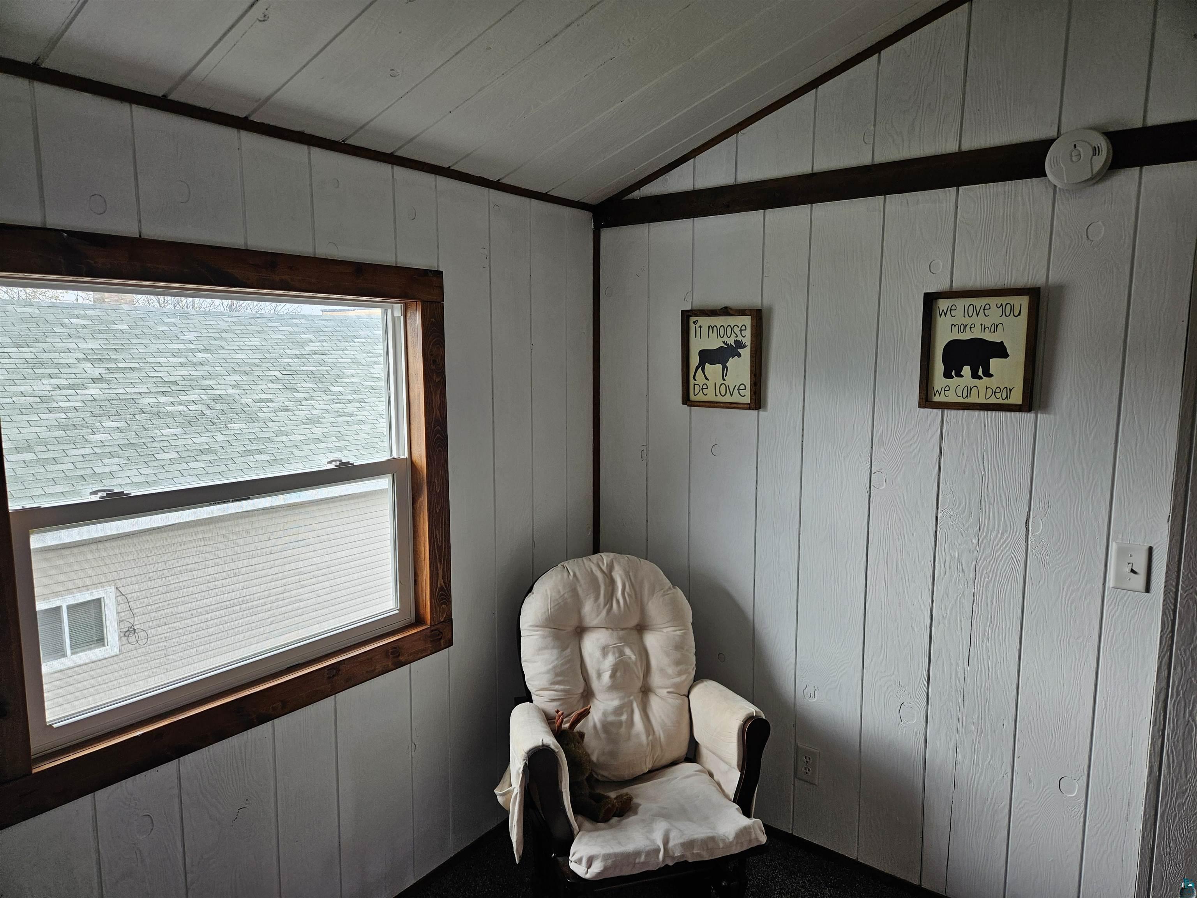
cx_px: 598
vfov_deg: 58.9
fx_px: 795
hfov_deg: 73.9
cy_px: 449
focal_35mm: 23
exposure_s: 1/120
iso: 50
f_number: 1.8
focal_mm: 5.4
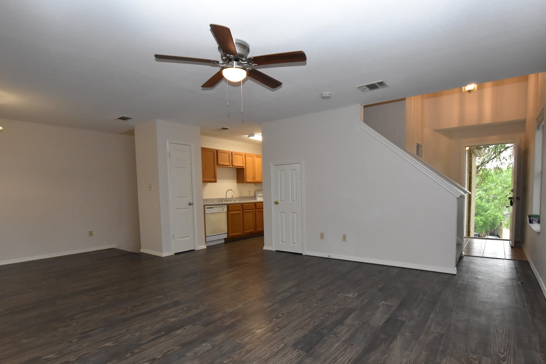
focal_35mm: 18
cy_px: 215
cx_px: 287
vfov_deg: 66.9
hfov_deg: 89.9
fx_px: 273
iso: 2200
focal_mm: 10
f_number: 5.6
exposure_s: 1/200
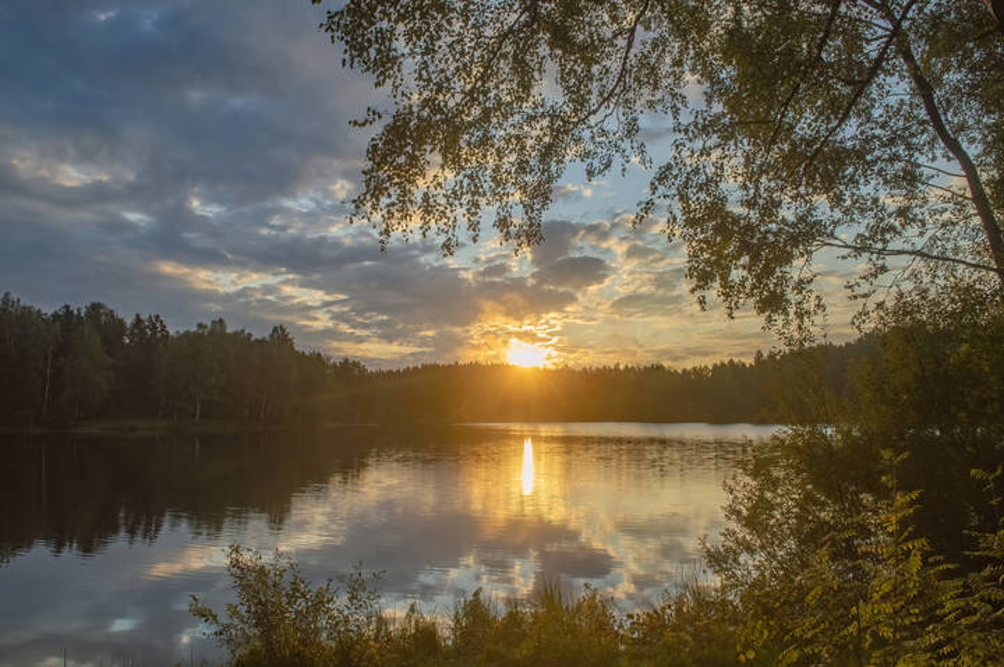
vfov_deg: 47.8
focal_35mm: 27
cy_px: 334
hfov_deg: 67.5
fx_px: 752
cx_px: 502
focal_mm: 18
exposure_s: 1/80
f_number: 9
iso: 100
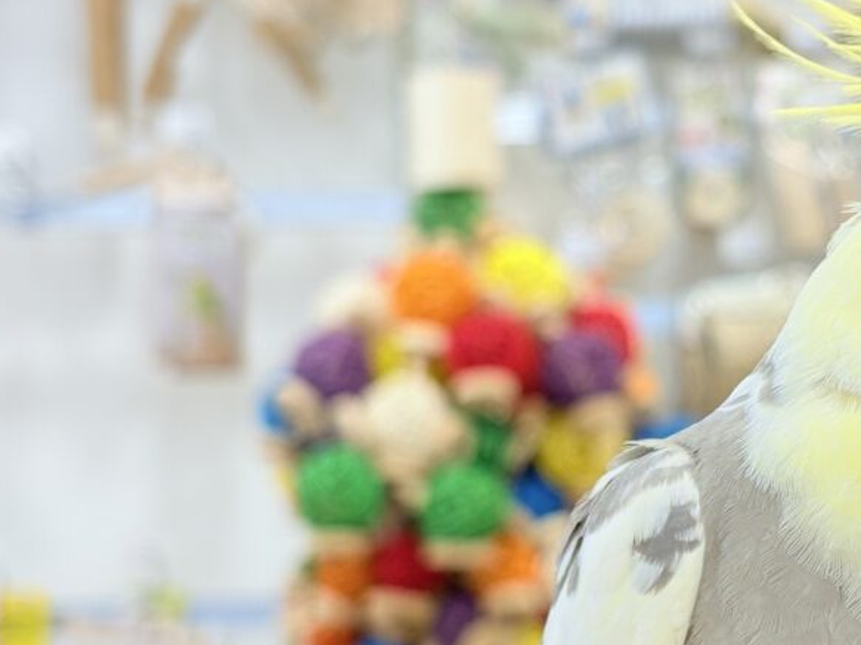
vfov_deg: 13.8
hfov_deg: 18.0
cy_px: 424
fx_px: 2661
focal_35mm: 107
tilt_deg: +2.2
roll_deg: +2.7
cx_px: 845
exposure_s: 1/50
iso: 40
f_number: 1.6
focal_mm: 5.96
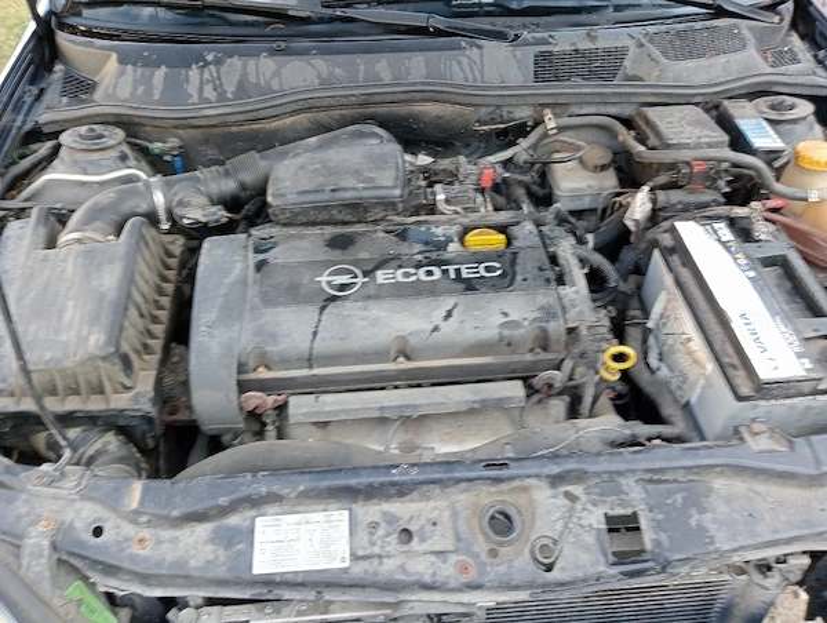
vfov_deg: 49.9
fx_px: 670
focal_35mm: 28
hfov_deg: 63.4
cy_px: 312
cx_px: 414
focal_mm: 4.04
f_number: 1.8
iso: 135
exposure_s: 1/33.3
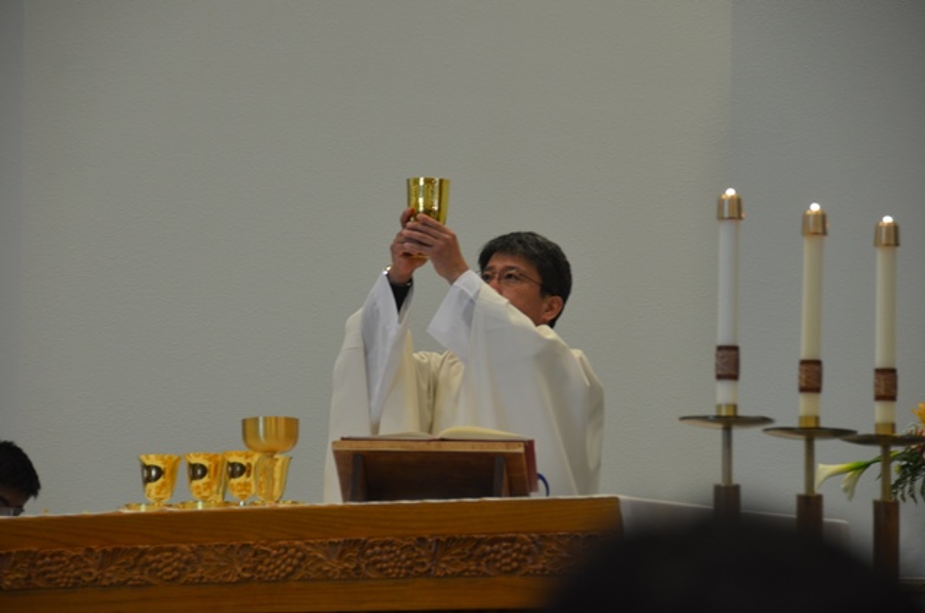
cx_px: 462
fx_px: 5000
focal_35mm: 195
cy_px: 306
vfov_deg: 7.0
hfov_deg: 10.6
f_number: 5.6
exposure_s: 1/40
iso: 800
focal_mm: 130
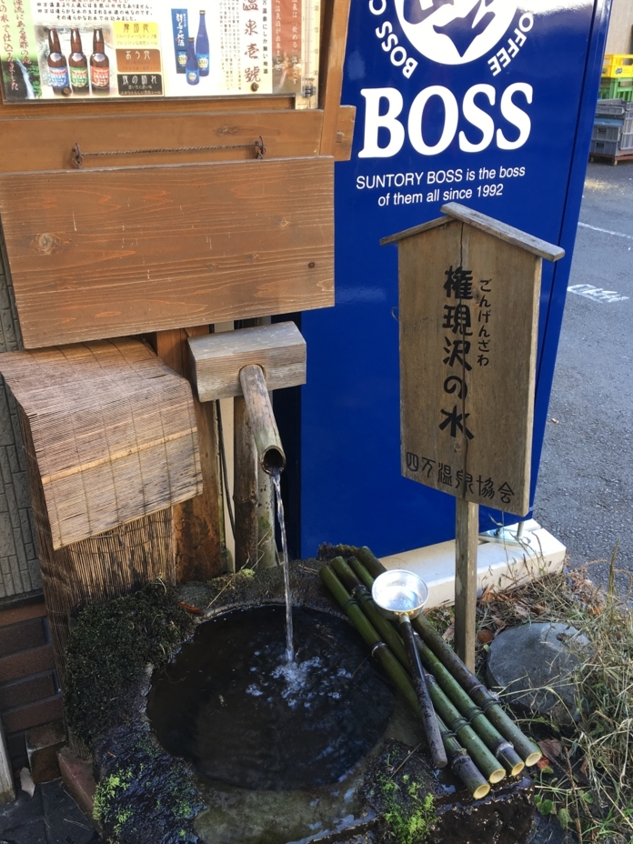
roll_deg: +1.5
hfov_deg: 44.1
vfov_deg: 56.8
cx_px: 292
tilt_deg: -25.4
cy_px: 434
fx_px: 780
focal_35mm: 32
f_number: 2.2
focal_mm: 4.15
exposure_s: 1/40
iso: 25
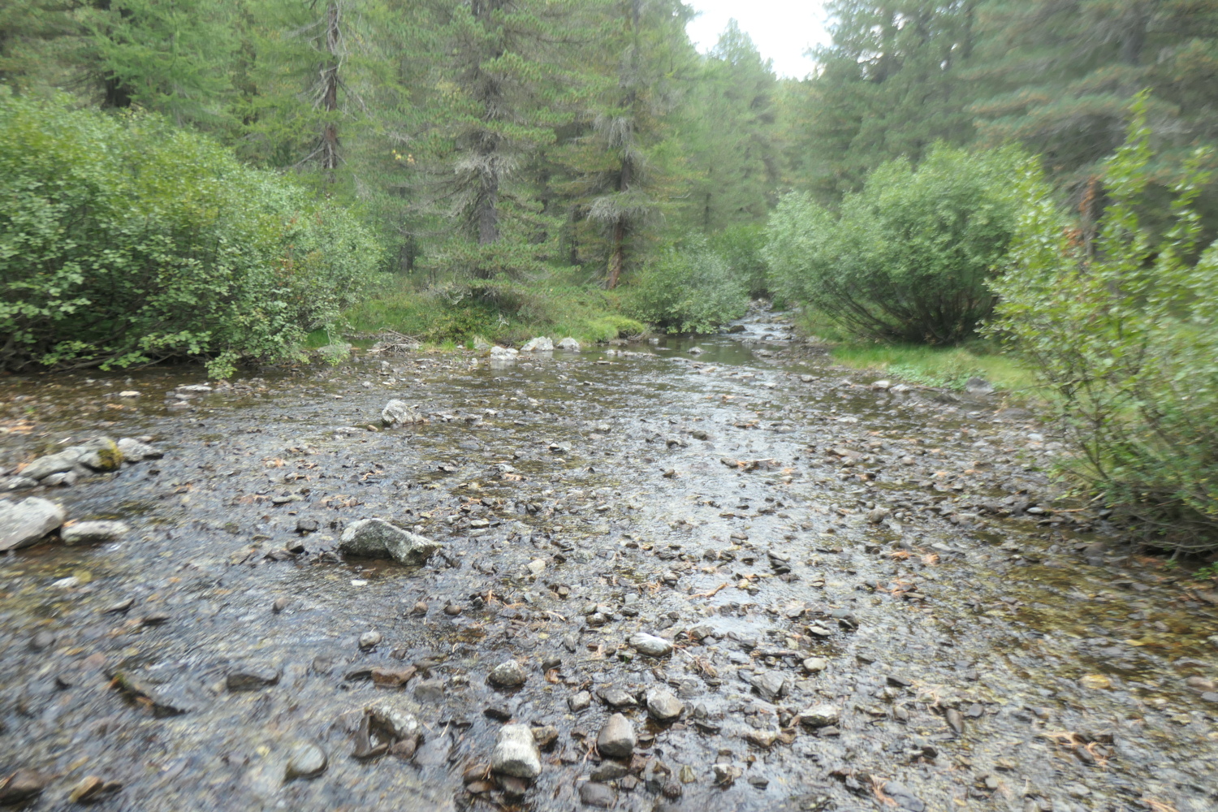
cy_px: 406
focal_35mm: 24
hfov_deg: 73.7
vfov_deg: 53.1
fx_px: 812
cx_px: 609
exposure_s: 1/160
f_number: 3.3
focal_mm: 8.8
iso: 200
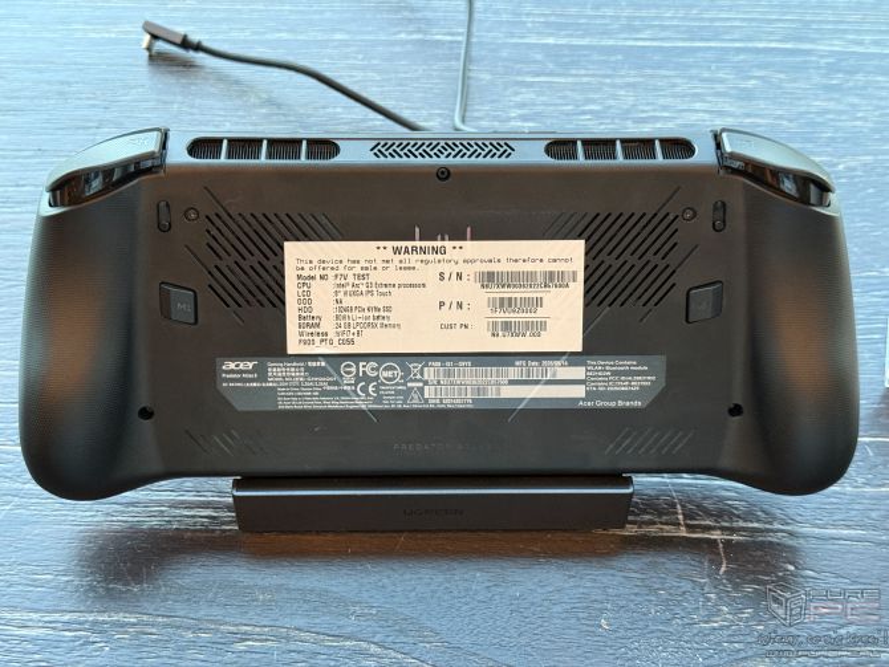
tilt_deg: -49.7
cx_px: 444
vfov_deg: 30.3
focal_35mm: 48
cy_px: 334
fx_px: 1233
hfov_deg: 39.6
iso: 400
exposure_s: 1/36
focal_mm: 6.76
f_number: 1.78
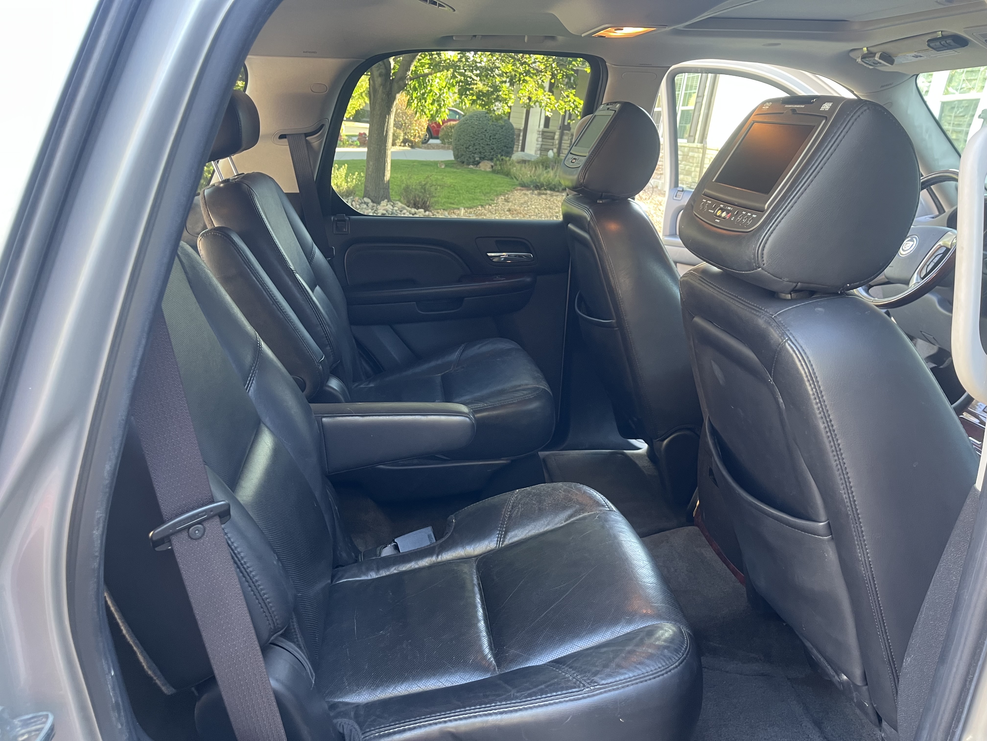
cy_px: 370
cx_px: 494
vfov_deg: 53.1
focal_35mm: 26
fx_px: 741
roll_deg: -7.1
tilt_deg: -18.1
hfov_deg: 67.3
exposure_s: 1/60
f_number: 1.6
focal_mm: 5.1
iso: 160
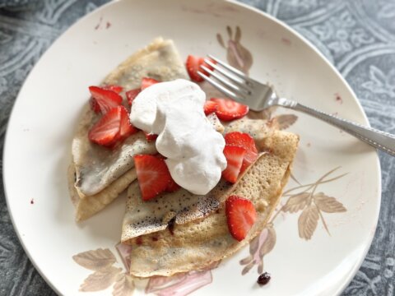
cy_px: 148
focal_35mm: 48
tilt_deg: -63.1
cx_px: 198
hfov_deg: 39.7
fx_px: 548
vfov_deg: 30.3
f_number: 1.78
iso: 200
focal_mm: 6.86
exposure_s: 1/60
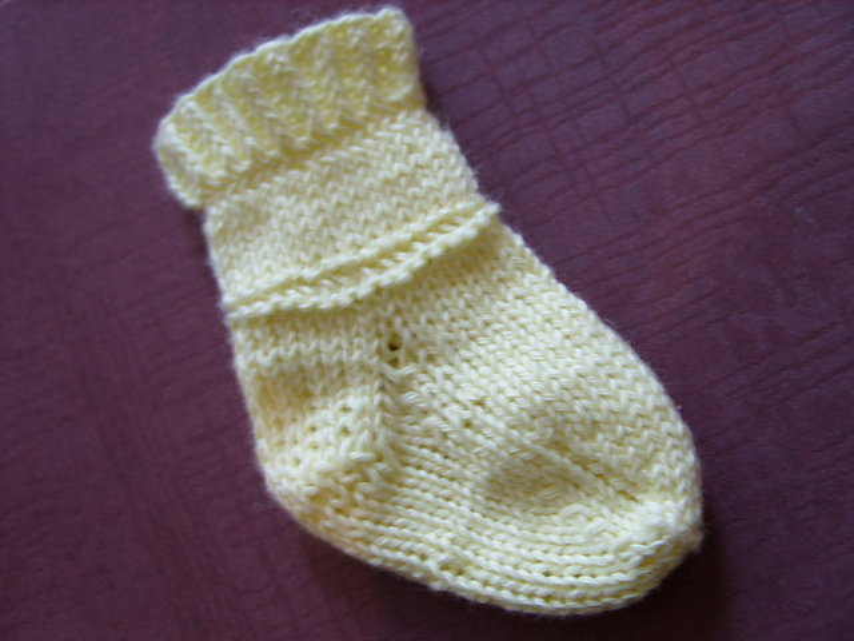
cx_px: 427
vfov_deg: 37.7
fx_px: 937
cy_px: 320
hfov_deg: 49.0
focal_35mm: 38
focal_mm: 7.8
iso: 50
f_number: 2.8
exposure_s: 1/6
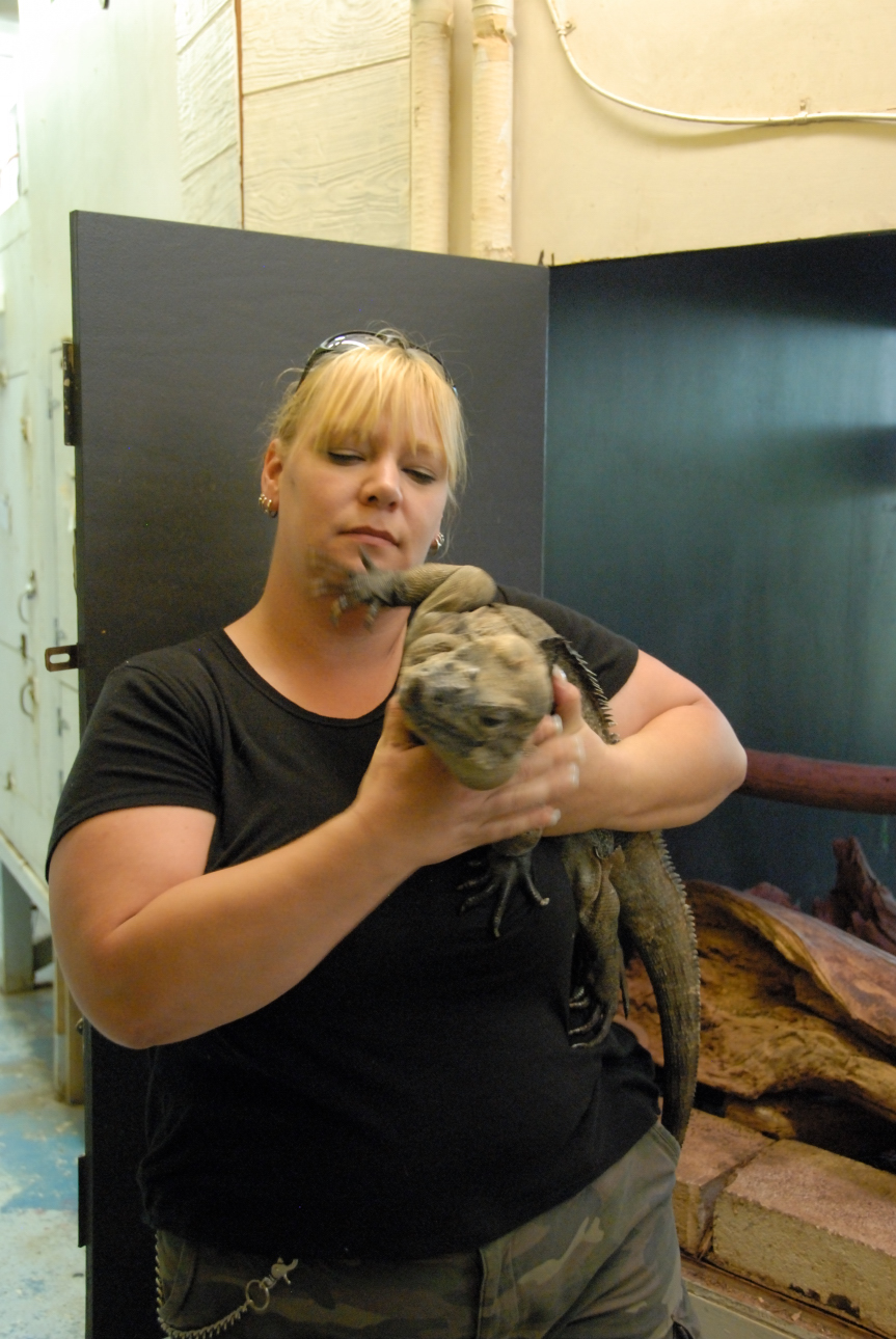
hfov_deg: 34.3
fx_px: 1452
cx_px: 448
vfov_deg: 49.5
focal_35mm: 39
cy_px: 670
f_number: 4
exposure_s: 1/60
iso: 1600
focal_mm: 26
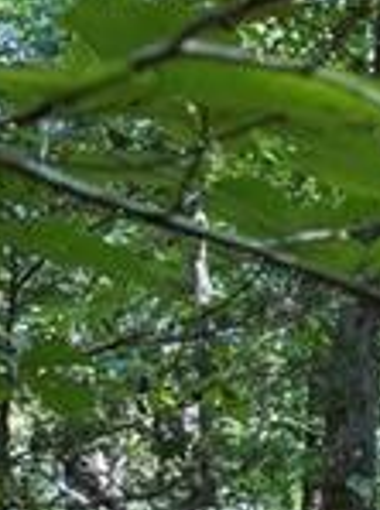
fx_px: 1823
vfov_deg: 13.7
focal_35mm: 124
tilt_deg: -1.2
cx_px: 894
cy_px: 1003
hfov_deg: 10.4
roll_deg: -1.4
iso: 160
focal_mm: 6.76
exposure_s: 1/121
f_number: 1.78
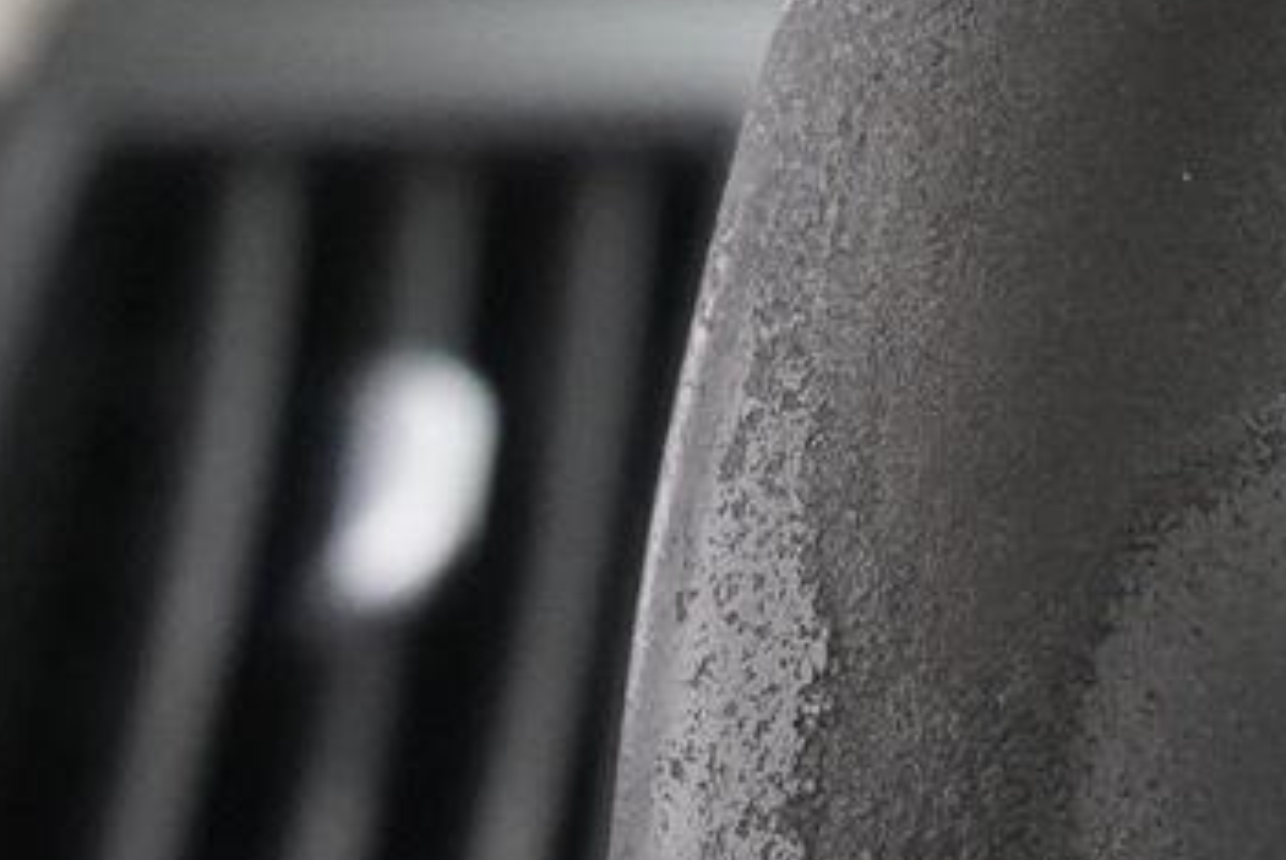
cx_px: 1543
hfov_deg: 8.3
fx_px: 8759
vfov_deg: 5.6
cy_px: 1194
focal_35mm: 245
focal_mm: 53
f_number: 5
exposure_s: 1/40
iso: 10000
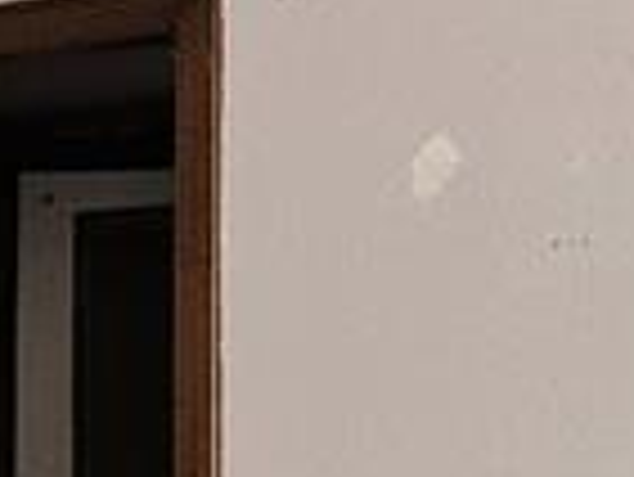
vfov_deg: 8.8
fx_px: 3061
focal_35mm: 167
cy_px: 486
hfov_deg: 9.2
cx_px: -1313
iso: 500
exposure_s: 1/120
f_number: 1.7
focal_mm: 6.3
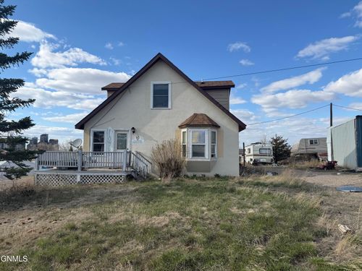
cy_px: 136
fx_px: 251
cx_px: 181
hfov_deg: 71.6
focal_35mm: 24
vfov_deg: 56.8
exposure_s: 1/4167
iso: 80
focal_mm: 6.76
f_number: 1.78
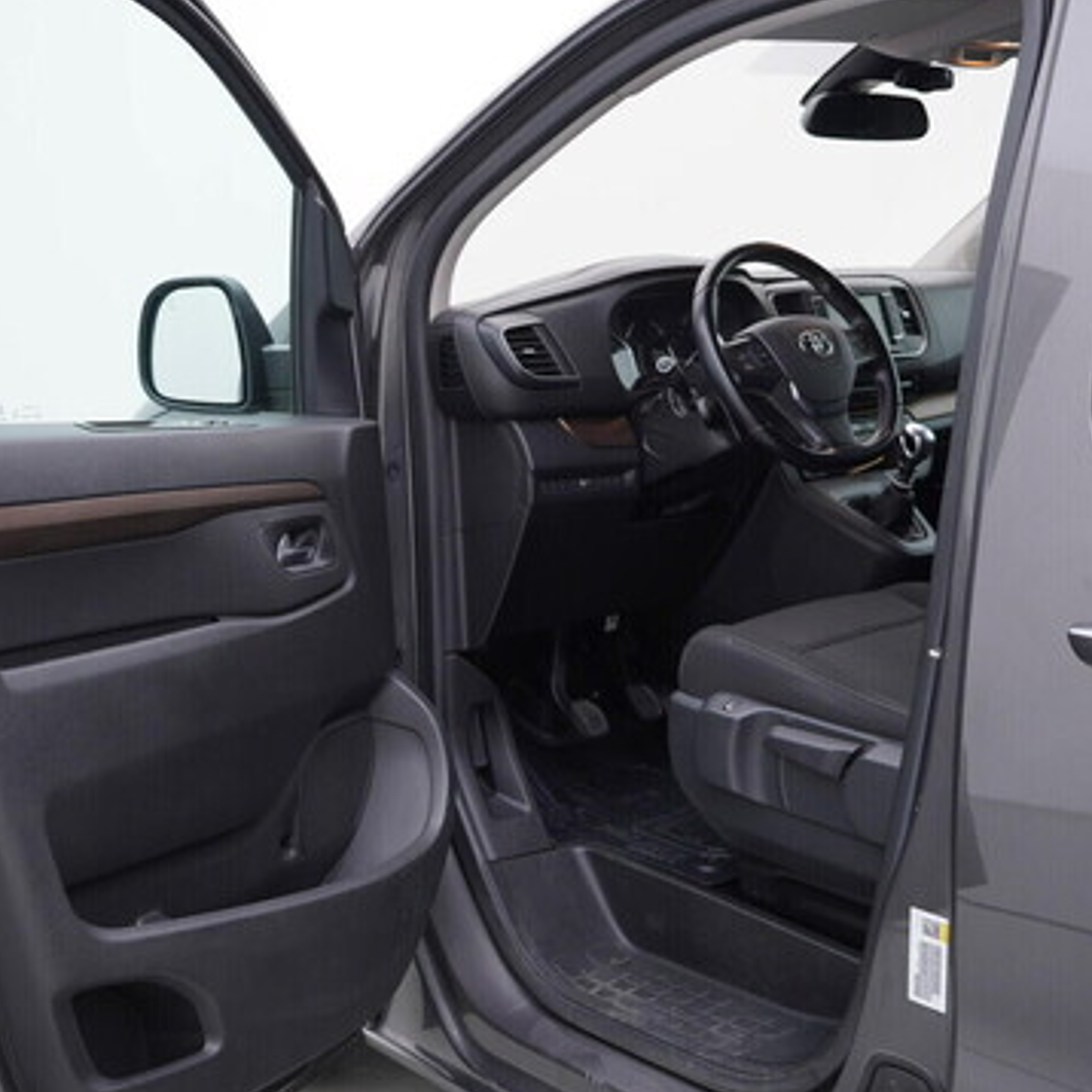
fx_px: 1677
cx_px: 424
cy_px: 541
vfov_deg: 36.1
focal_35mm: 47
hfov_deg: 35.9
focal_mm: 24
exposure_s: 1/50
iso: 125
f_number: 3.2
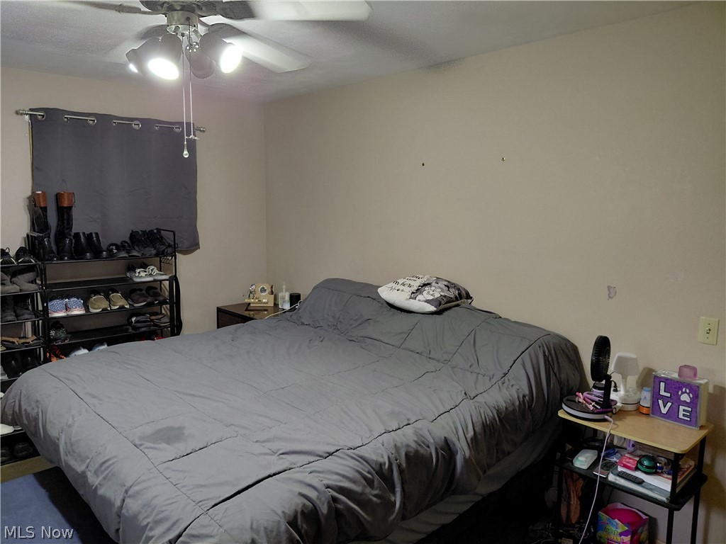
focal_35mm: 25
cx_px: 363
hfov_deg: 69.4
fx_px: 524
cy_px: 272
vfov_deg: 54.9
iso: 400
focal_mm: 4.69
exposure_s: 1/60
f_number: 1.8
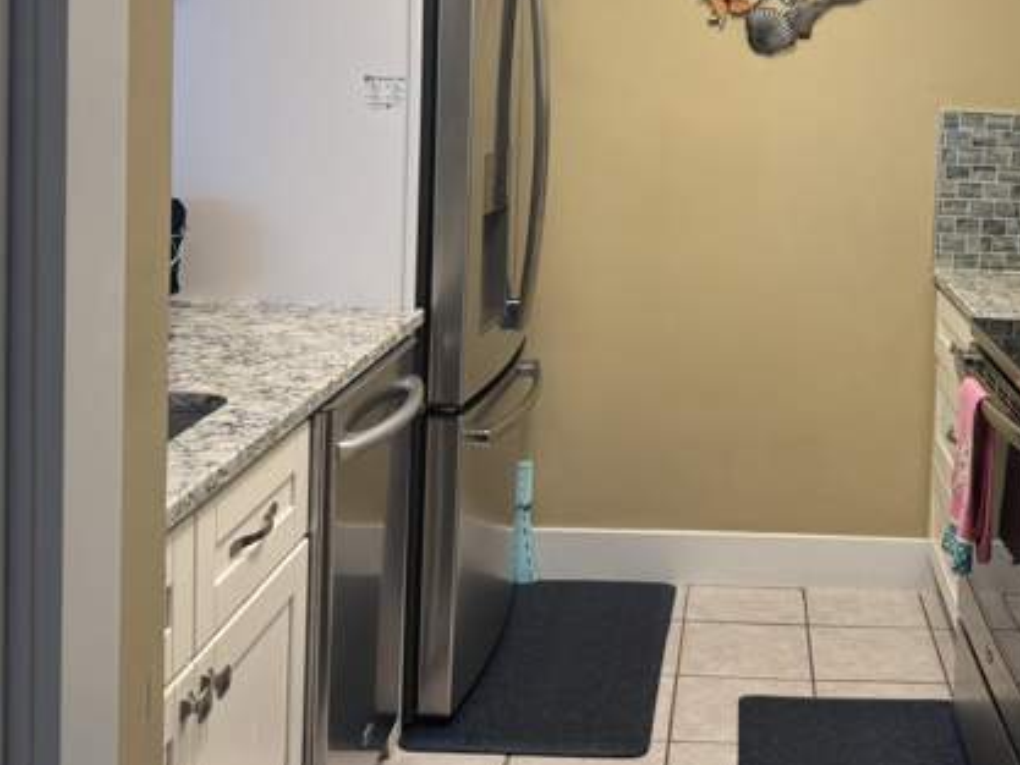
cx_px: 817
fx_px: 1356
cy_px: 166
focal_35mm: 46
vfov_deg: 30.8
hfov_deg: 39.6
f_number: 1.78
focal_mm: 6.76
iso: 100
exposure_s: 1/60
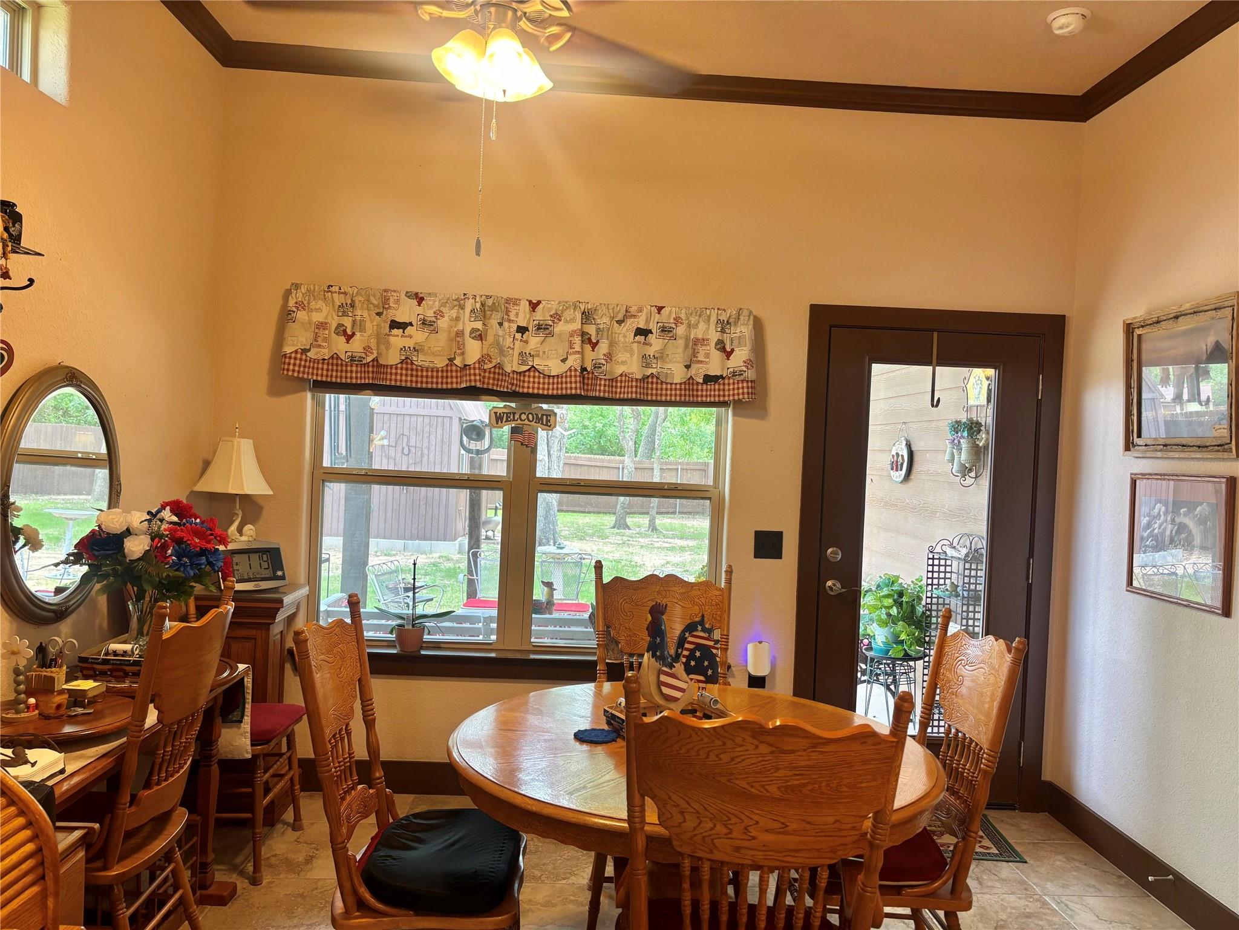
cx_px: 620
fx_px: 931
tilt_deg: -0.7
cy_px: 465
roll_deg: -2.2
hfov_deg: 67.3
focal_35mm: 26
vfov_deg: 53.1
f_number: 1.6
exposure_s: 1/60
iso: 80
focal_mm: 5.96
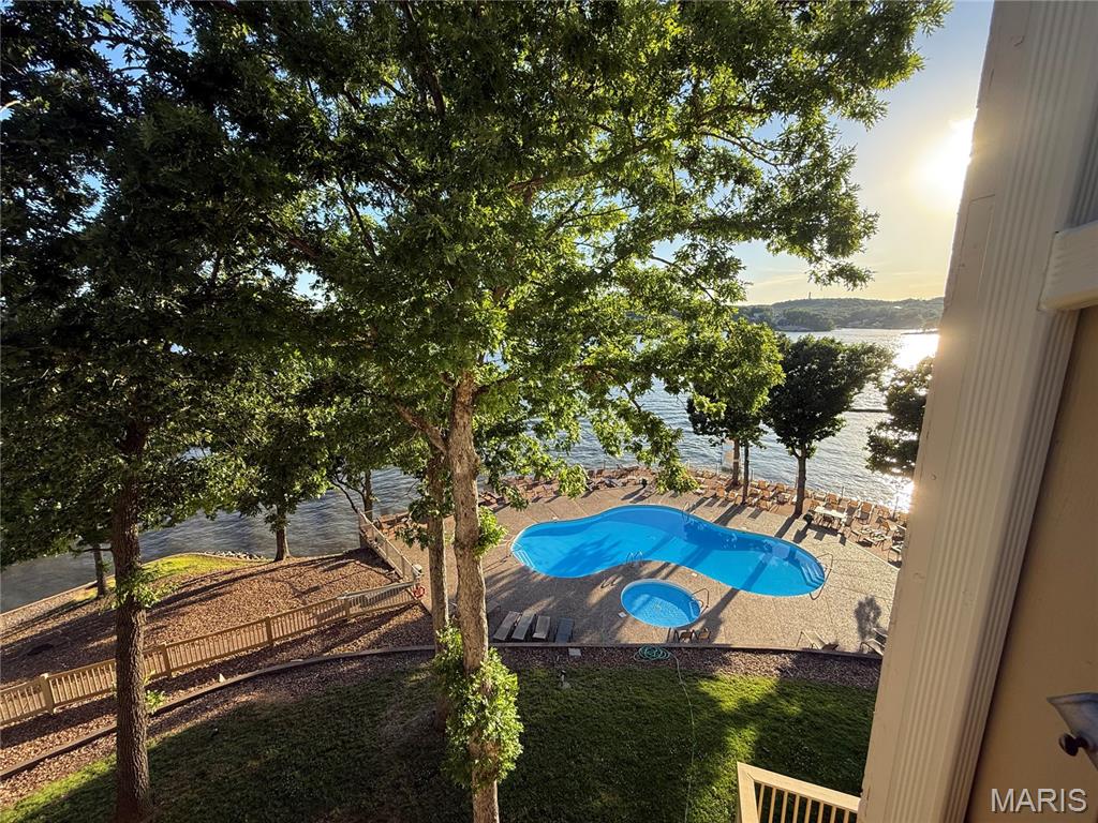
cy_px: 412
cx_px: 549
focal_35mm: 14
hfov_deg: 102.1
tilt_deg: -10.5
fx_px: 444
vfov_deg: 85.7
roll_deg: +0.4
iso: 64
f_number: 2.2
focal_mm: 2.22
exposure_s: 1/638
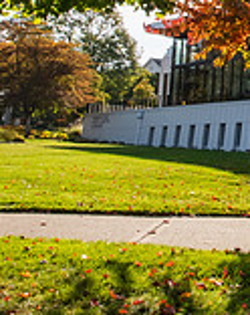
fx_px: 650
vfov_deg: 25.7
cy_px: -9
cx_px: 423
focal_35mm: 70
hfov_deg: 18.1
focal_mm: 20
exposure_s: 1/200
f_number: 20
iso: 800
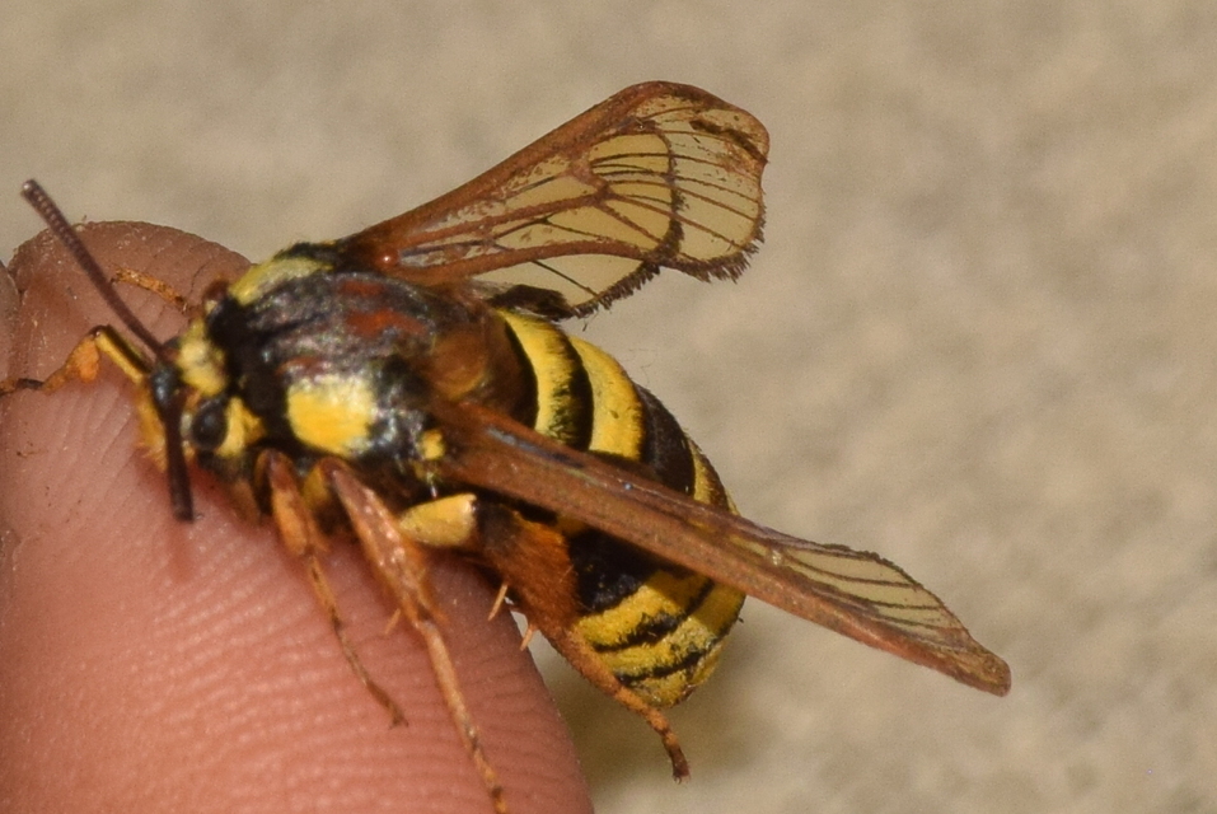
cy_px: 407
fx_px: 7105
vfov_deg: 6.6
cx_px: 608
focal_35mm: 210
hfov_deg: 9.8
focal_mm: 140
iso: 400
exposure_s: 1/160
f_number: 16
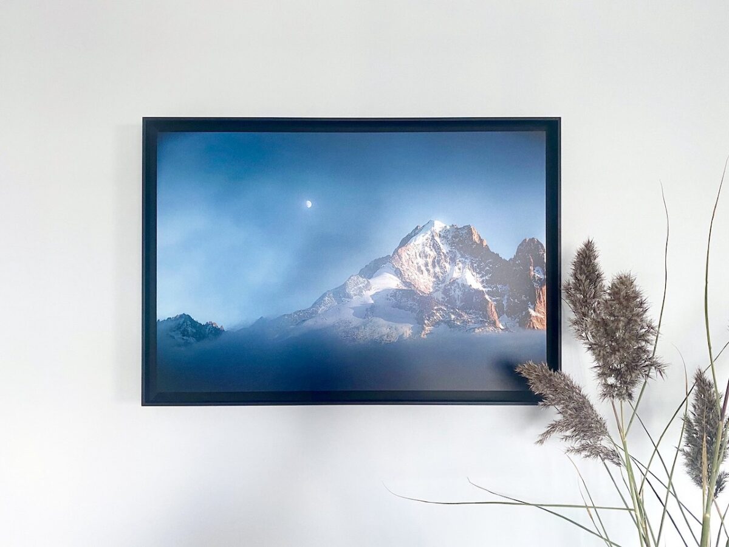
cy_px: 274
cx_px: 364
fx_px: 548
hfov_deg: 67.3
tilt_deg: +1.6
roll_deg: +0.8
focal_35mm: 26
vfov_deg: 53.1
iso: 100
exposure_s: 1/50
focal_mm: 4.25
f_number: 1.8
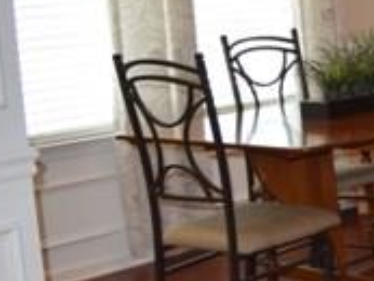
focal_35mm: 96
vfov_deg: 15.4
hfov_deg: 17.0
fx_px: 1038
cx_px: 666
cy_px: 90
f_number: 5
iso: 800
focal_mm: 18
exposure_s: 1/100
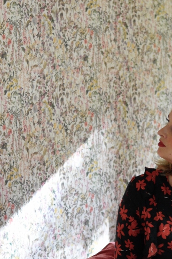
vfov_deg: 11.8
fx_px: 1252
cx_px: 97
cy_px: 194
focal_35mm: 174
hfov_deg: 7.9
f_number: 2
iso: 1800
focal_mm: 50
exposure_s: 1/250
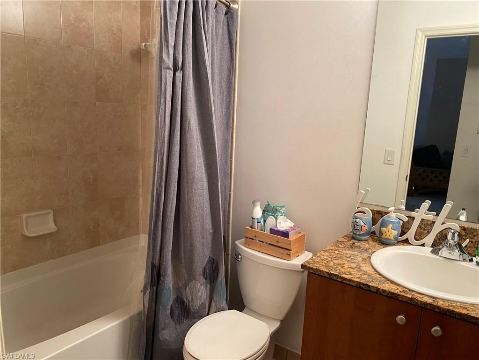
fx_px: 360
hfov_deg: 67.3
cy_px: 180
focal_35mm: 26
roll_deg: -1.3
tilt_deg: -10.8
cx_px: 240
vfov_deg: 53.1
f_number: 1.8
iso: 160
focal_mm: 4.25
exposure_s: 1/60
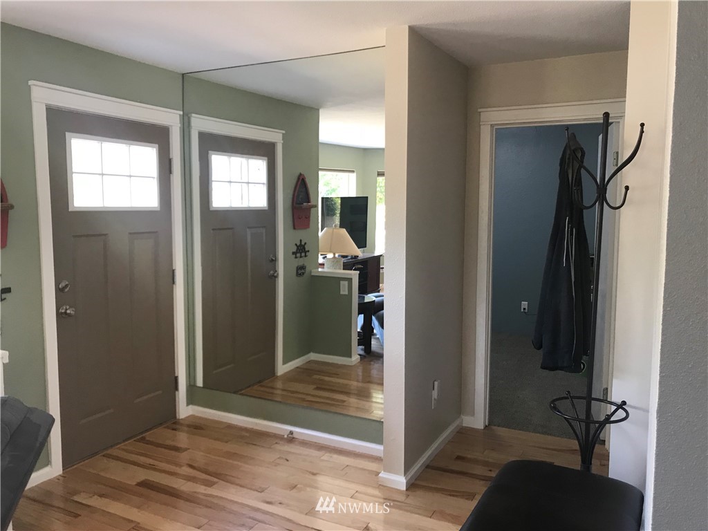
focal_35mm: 28
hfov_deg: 63.4
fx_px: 573
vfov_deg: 49.7
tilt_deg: -6.5
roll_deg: -0.4
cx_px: 354
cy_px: 266
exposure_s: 1/24
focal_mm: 3.99
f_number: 1.8
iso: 40
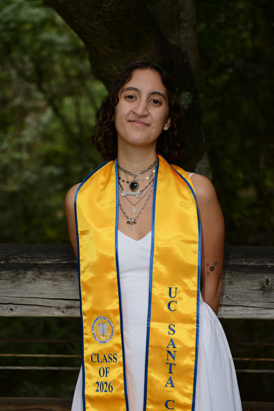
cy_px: 206
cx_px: 137
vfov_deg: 28.8
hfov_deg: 19.5
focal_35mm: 70
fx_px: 799
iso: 100
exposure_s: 1/125
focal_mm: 70
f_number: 4
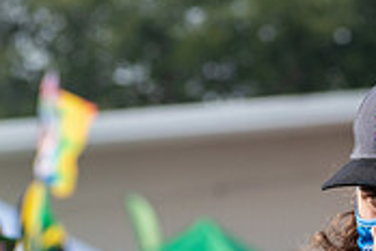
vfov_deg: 2.1
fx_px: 6778
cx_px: 428
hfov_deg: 3.2
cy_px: 356
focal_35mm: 649
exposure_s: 1/640
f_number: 6.3
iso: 200
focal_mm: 130
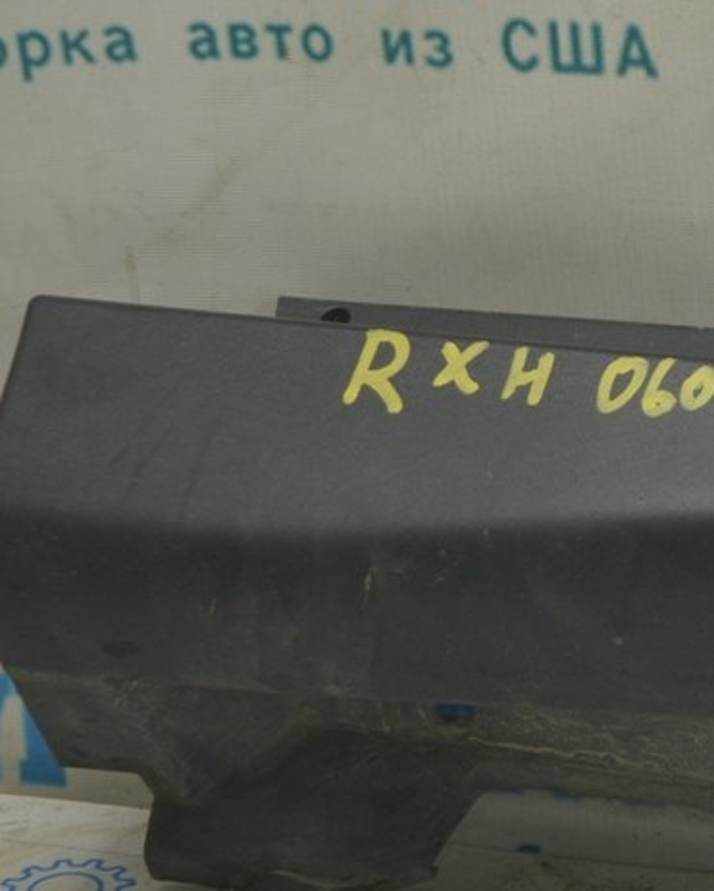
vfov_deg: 11.3
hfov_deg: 9.0
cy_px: 515
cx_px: 770
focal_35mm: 171
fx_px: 4513
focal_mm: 55
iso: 400
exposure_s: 1/20
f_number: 5.6
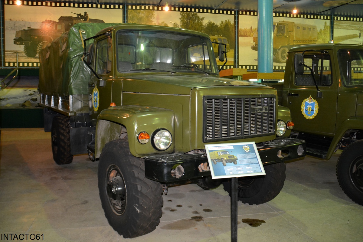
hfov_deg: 67.4
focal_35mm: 27
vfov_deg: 47.9
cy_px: 121
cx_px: 182
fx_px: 272
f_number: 3.5
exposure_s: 1/60
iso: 1400
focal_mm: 18
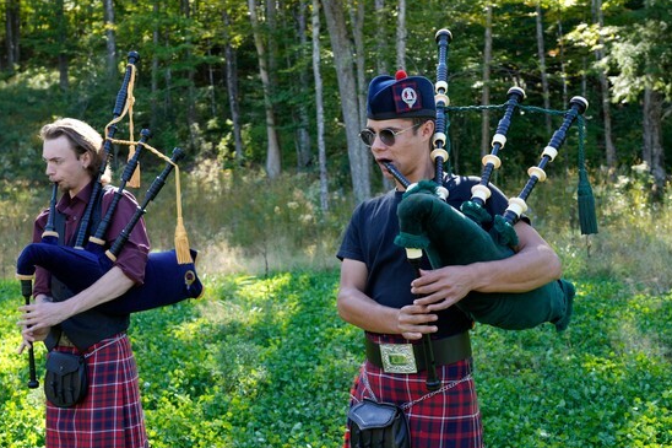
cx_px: 308
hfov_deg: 42.7
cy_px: 233
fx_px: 858
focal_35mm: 46
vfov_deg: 29.2
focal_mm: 42
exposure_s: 1/100
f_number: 5.6
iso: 320
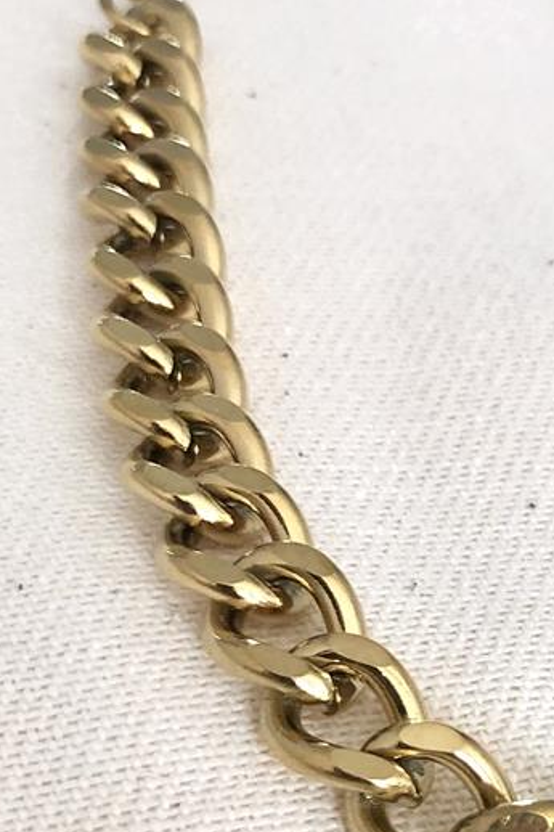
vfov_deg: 21.9
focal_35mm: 90
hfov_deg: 14.1
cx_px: 861
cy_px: 818
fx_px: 2079
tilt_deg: -48.7
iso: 25
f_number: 1.8
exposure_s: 1/30
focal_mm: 3.99
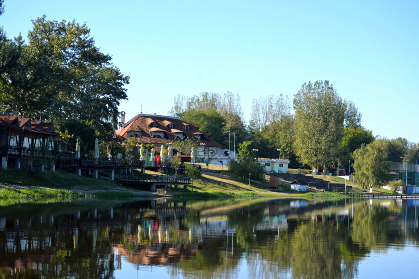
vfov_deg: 16.6
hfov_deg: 24.6
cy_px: 140
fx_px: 960
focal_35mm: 82
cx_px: 210
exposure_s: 1/160
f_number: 6.3
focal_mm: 55
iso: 100
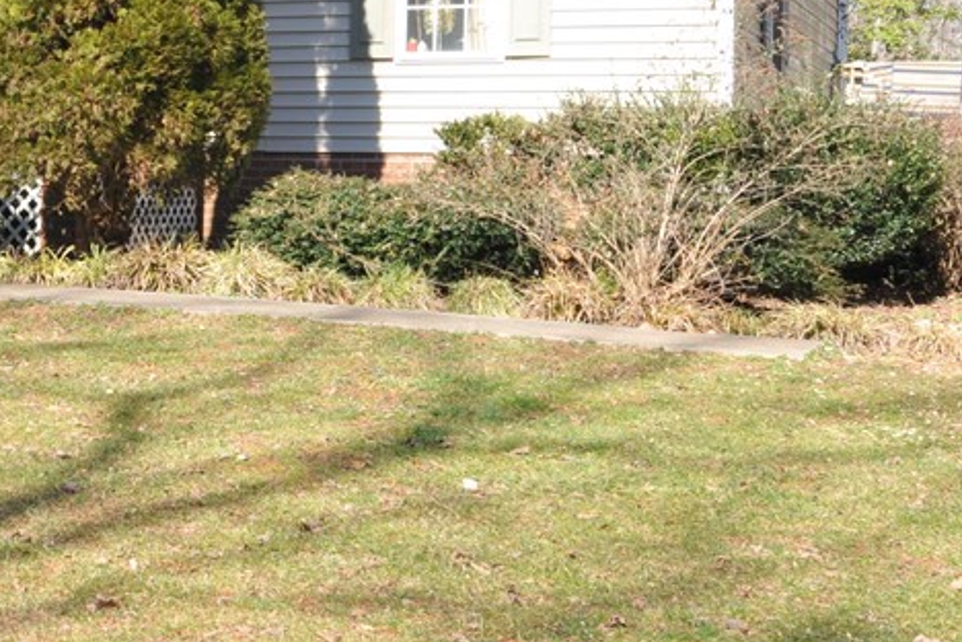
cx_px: -6
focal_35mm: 73
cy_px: 187
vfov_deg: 18.5
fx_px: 1955
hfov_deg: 26.2
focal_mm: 21
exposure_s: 1/125
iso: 400
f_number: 11
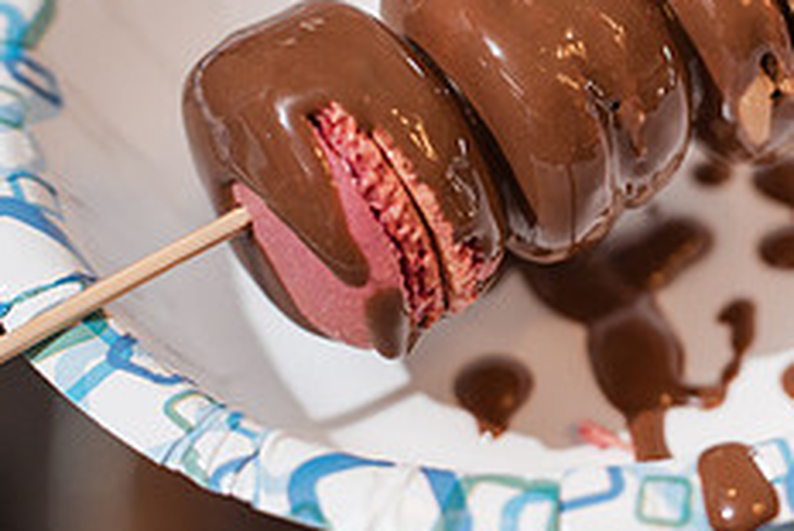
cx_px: 736
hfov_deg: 8.0
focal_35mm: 257
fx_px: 5672
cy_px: 122
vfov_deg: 5.4
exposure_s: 1/250
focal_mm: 103
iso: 1000
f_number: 4
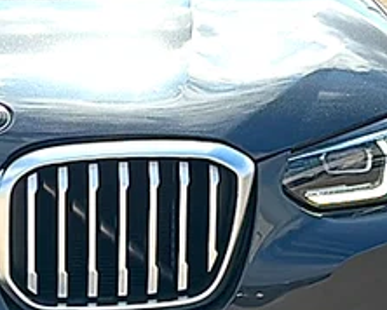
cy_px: 154
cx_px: -5
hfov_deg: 15.7
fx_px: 1376
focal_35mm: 120
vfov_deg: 12.9
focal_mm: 6.86
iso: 80
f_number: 1.78
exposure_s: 1/5291
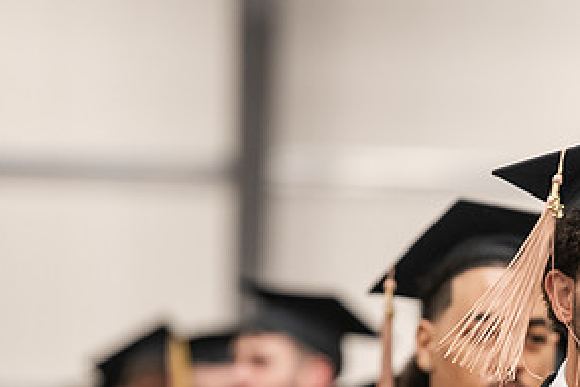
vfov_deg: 3.9
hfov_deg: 5.8
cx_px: 580
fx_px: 5735
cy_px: 382
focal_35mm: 356
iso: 2500
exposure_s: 1/200
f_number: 3.2
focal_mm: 175
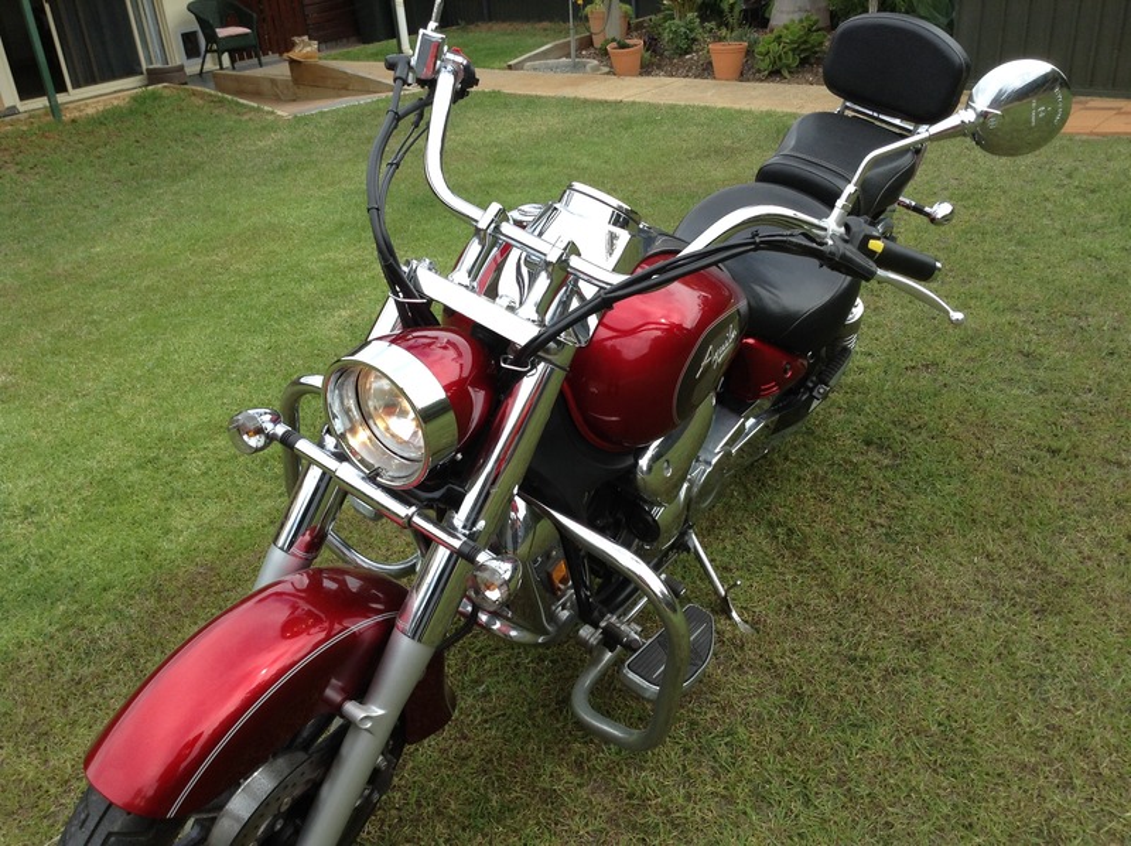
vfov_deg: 42.9
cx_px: 566
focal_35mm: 33
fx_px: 1077
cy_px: 423
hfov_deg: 55.4
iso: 25
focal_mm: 3.3
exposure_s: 1/432
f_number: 2.4
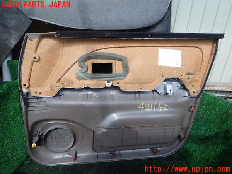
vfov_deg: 54.9
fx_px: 168
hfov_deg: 69.4
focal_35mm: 25
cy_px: 87
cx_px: 116
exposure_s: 1/125
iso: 100
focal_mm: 4.5
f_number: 2.8
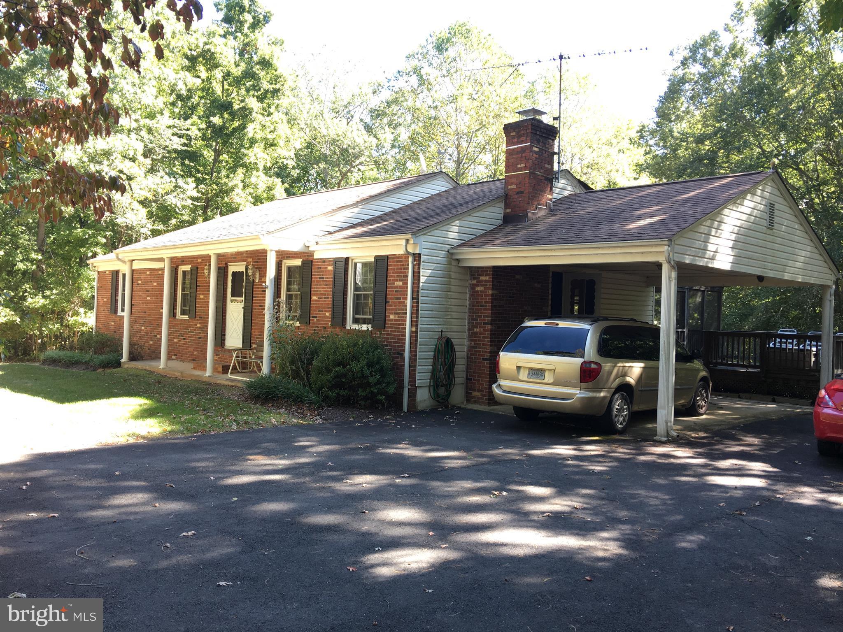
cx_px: 422
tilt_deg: +1.1
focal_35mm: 29
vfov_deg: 48.2
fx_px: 706
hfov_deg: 61.7
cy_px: 316
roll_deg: -1.8
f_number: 2.2
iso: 25
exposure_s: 1/60
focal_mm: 4.15
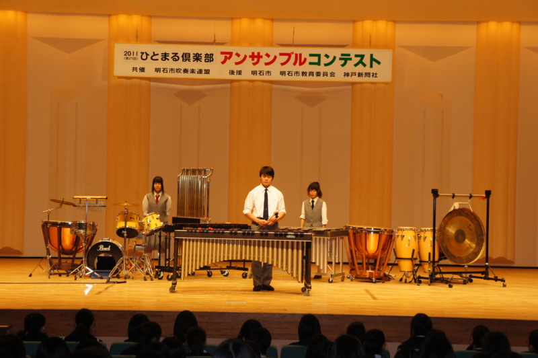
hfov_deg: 24.6
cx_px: 269
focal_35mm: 82
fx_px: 1232
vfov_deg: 16.5
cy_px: 179
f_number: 5.6
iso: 640
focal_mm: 55
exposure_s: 1/100
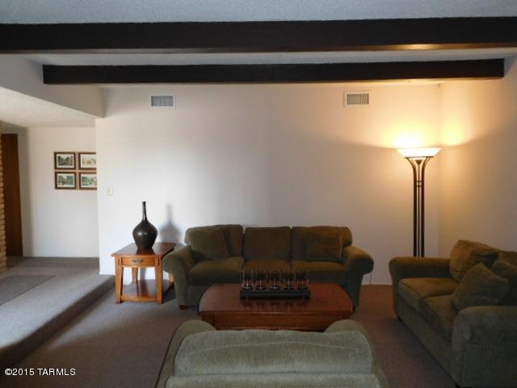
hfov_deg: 69.4
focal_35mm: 25
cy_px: 194
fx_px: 373
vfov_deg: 54.9
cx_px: 258
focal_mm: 4.5
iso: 320
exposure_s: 1/30
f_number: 3.4
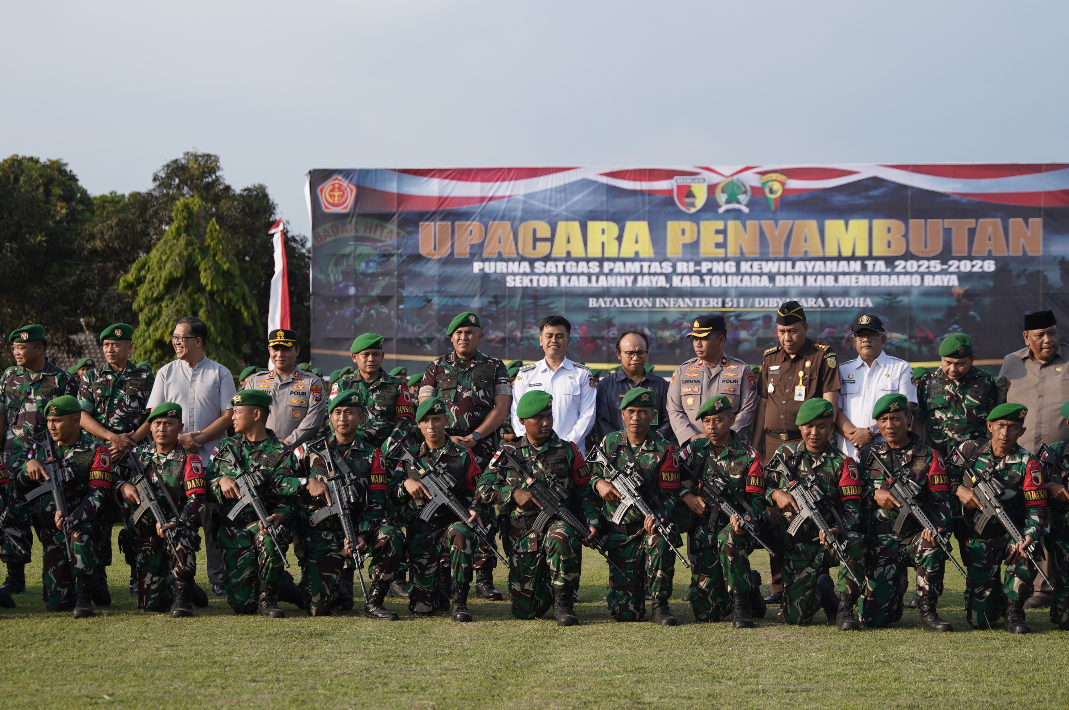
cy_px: 355
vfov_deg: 14.4
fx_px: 2818
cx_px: 534
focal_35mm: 95
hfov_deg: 21.5
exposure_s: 1/1250
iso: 125
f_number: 2.8
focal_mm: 63.7
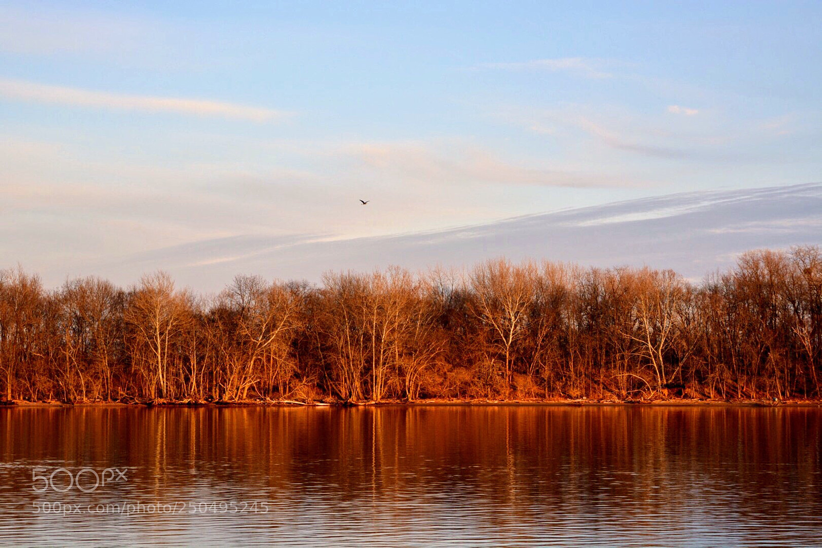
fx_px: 1884
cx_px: 411
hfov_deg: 24.6
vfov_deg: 16.6
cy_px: 274
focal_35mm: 82
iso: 200
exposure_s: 1/160
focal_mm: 55
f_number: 6.3
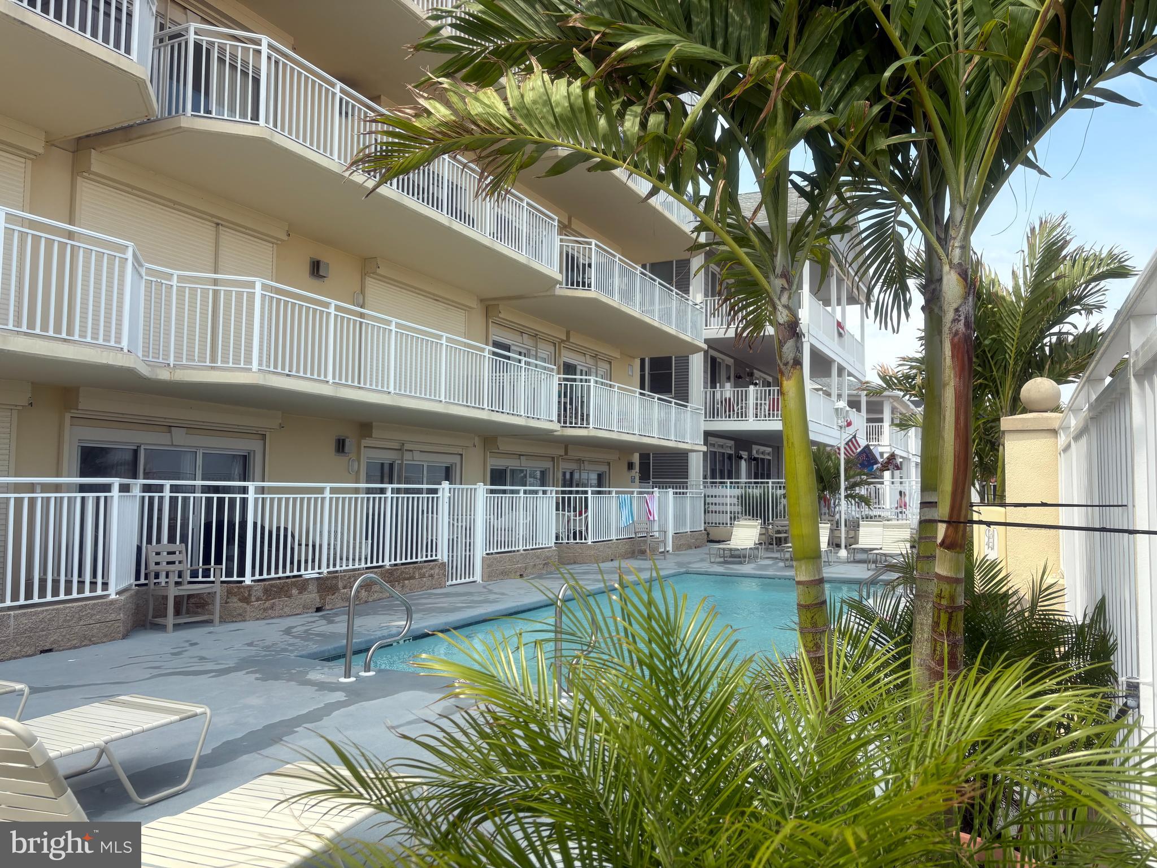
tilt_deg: +3.2
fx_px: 869
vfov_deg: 53.1
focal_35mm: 26
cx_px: 578
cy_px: 434
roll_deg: +0.1
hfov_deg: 67.3
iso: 50
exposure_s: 1/2012
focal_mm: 5.96
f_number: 1.6
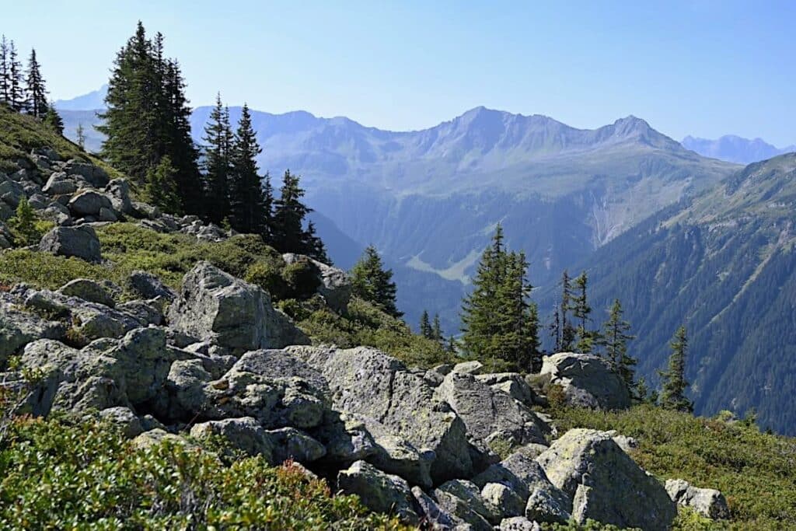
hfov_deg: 55.1
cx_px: 398
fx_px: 763
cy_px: 266
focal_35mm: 34
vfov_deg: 38.4
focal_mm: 34.5
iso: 100
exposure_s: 1/320
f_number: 6.3
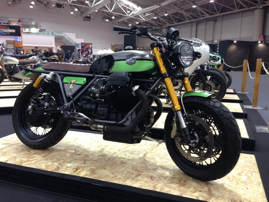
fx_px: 256
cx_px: 134
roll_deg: -0.3
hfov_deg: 55.4
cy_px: 101
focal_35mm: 33
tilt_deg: -11.2
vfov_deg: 42.9
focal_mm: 4.12
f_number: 2.4
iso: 64
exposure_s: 1/20
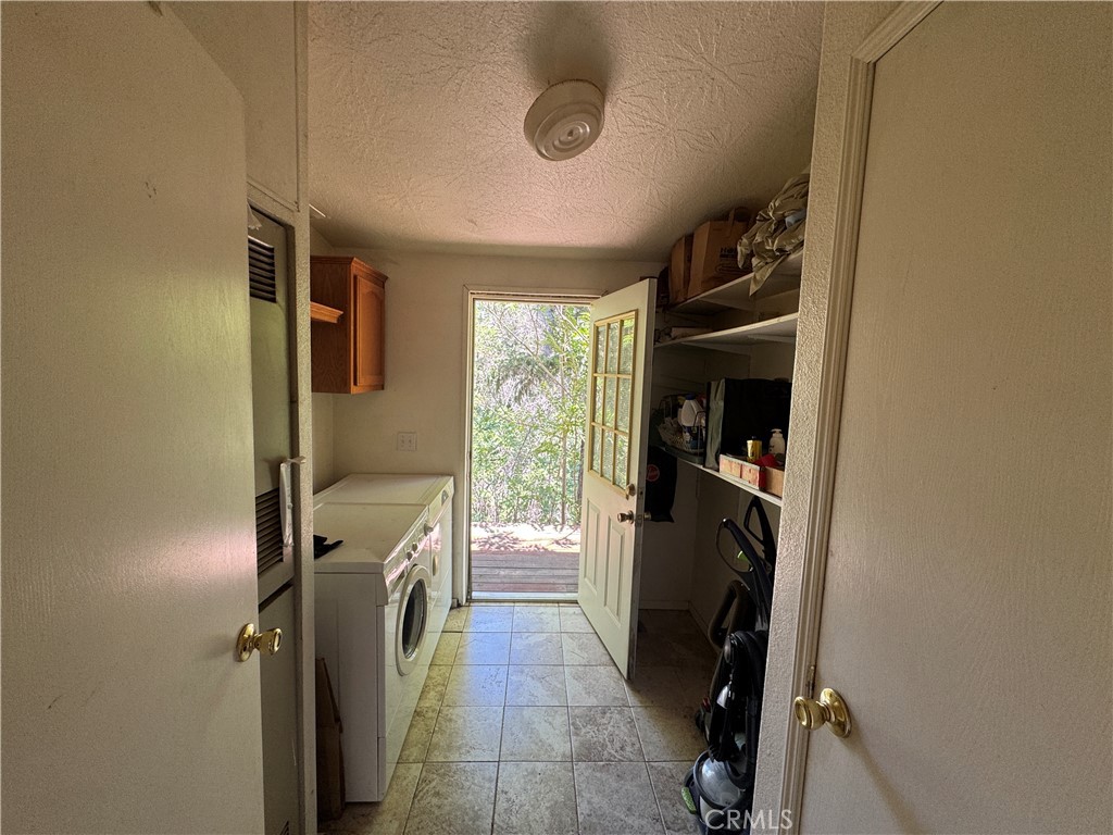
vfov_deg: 85.7
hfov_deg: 102.1
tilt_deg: -5.6
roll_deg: -2.9
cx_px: 556
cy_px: 418
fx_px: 450
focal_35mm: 14
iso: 80
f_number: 2.2
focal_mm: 2.22
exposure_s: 1/99
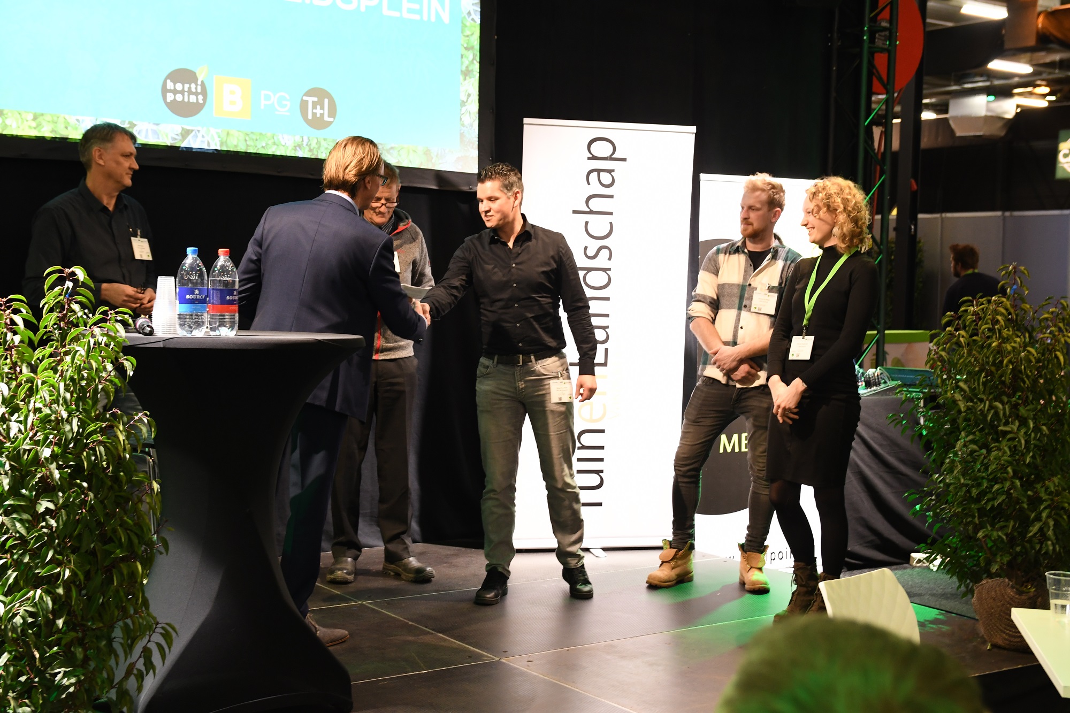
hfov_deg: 38.9
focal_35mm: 51
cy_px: 356
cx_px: 535
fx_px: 1516
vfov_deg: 26.5
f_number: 4
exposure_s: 1/60
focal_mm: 34
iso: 1250
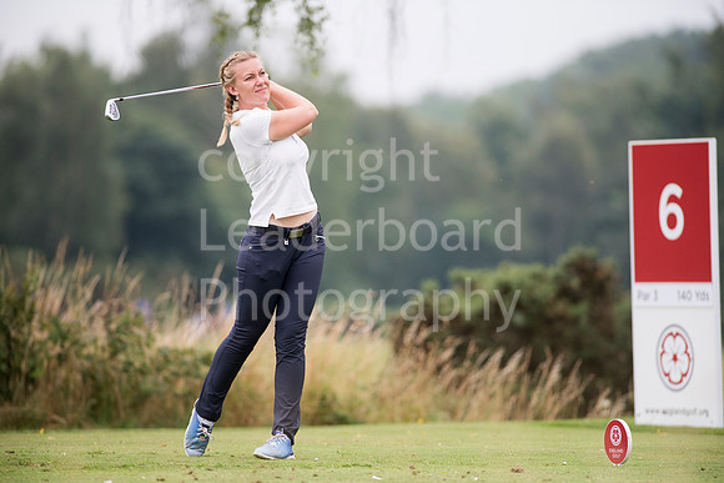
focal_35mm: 300
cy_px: 242
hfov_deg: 6.9
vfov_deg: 4.6
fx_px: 6034
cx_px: 362
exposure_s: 1/2000
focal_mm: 300
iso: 800
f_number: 4
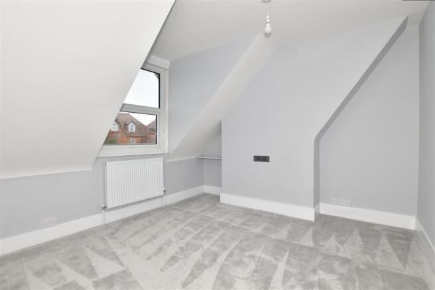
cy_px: 145
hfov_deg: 100.4
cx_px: 218
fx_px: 181
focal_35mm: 15
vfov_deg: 77.3
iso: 200
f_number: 3.5
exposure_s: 1/60
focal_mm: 10
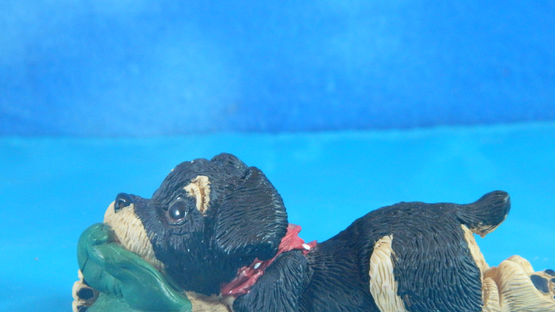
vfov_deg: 10.3
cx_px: 287
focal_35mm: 118
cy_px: 204
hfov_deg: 18.2
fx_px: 1737
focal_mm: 18.6
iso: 400
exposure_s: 1/15
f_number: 4.5
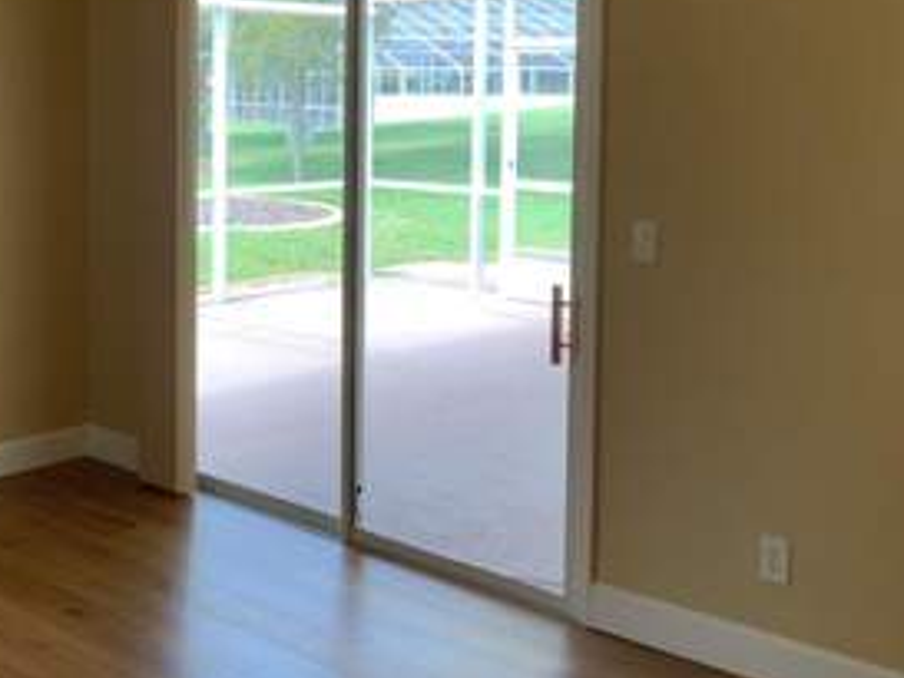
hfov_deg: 36.5
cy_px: 175
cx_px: 215
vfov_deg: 28.2
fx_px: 1332
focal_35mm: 51
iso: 64
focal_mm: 3
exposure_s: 1/120
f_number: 1.8
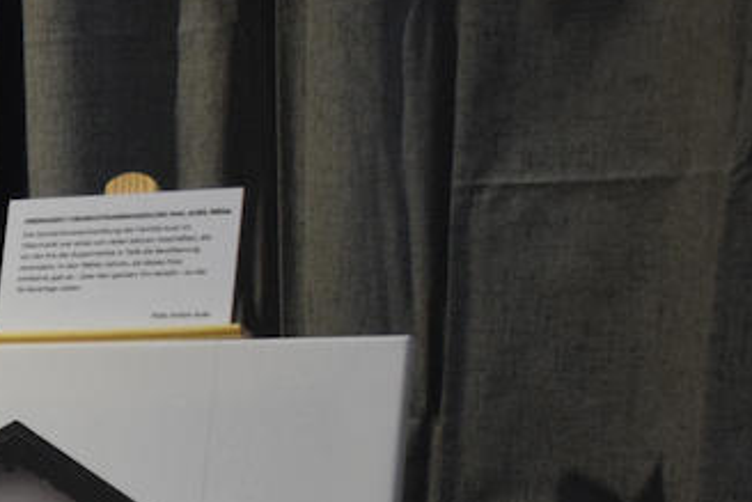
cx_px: -374
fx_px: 2487
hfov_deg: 15.8
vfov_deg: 11.2
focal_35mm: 119
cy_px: 696
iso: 2500
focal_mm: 26
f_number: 3.8
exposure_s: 1/500
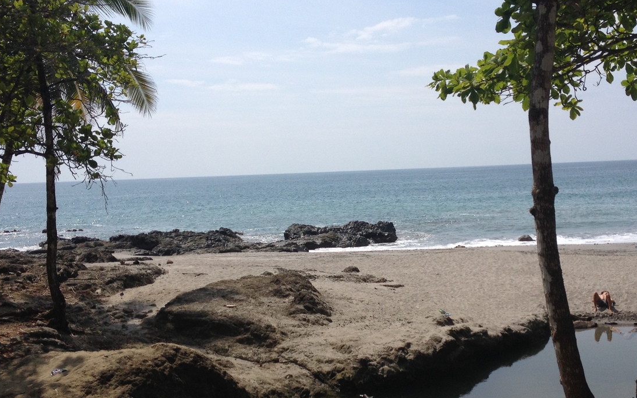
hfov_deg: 37.5
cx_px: 363
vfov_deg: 24.0
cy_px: 233
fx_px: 938
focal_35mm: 54
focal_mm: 4.28
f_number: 2.4
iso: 50
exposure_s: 1/2907
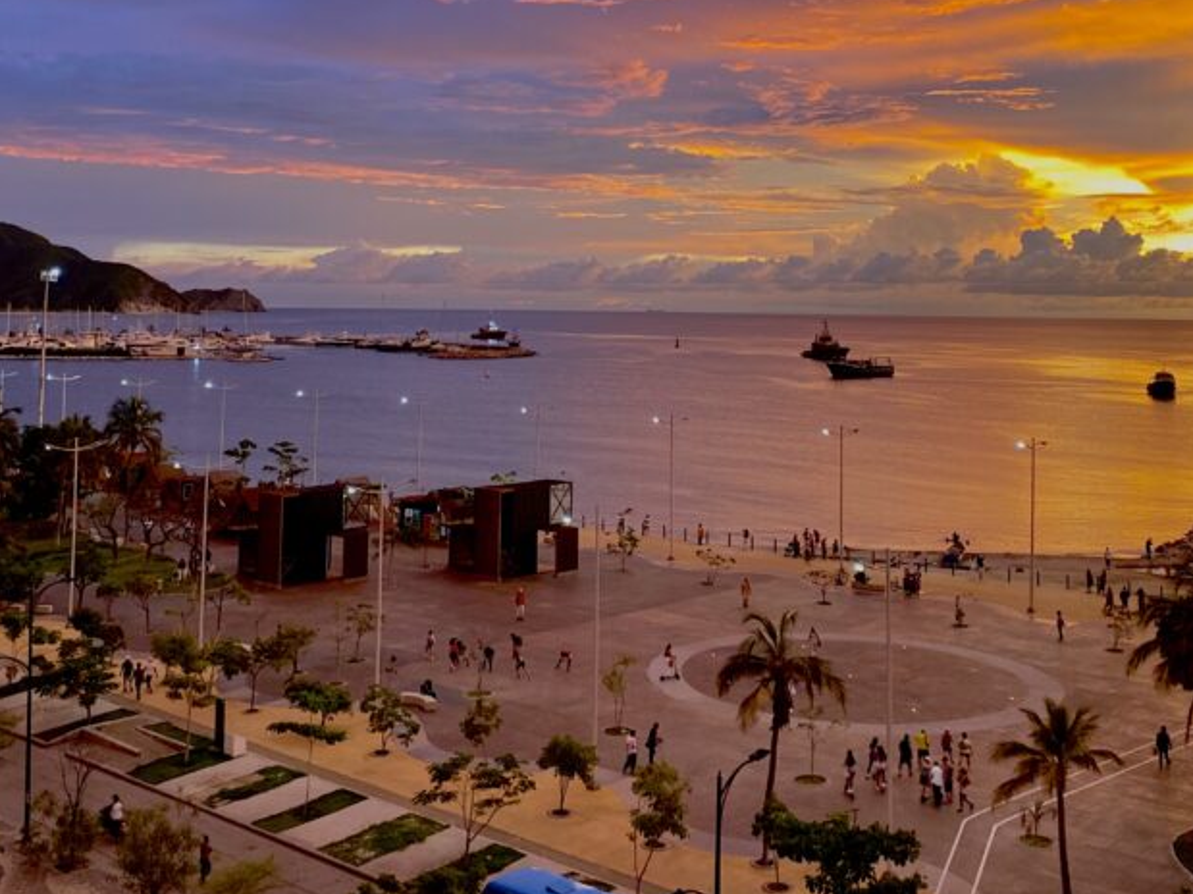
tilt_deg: +3.0
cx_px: 551
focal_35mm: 43
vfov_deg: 32.8
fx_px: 1482
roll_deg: -0.6
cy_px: 204
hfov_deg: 43.8
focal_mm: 4.25
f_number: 1.8
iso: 125
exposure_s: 1/121
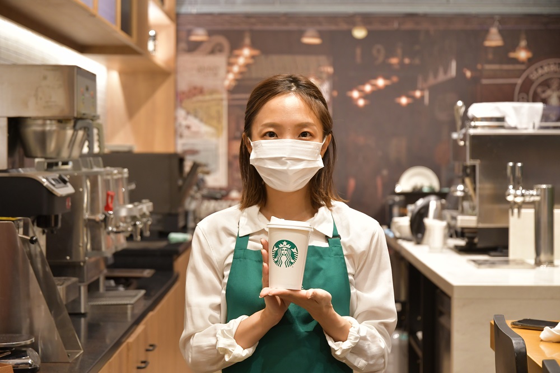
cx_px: 280
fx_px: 1166
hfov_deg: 27.0
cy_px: 186
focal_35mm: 75
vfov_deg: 18.2
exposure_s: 1/60
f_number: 3.5
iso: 800
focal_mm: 50
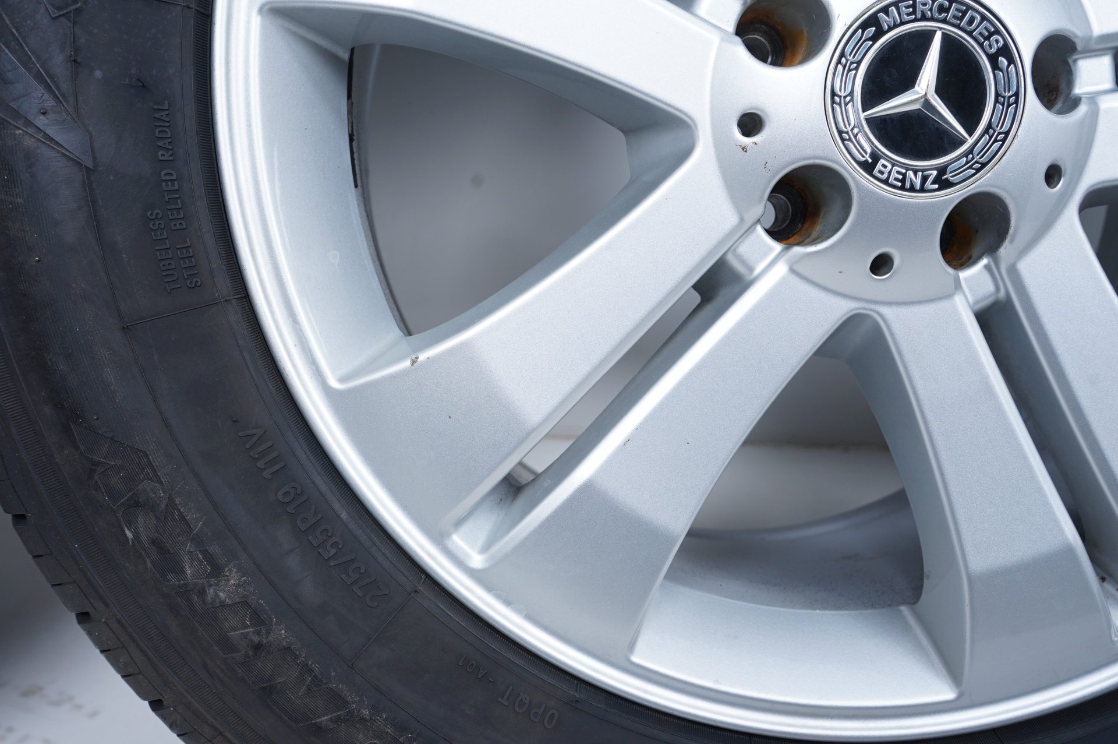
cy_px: 372
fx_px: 869
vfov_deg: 46.3
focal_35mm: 28
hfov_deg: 65.5
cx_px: 559
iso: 250
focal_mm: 28
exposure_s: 1/100
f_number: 7.1
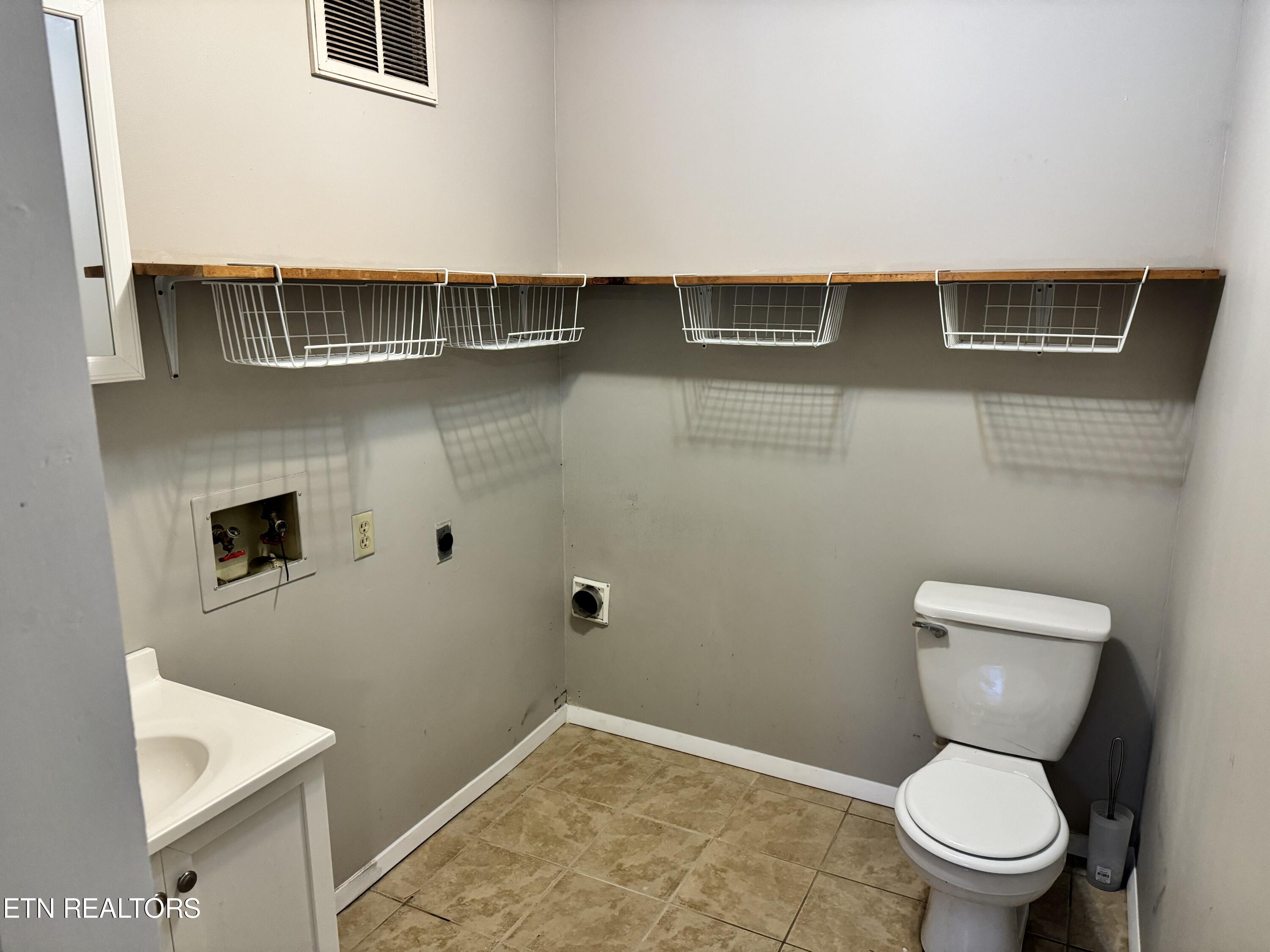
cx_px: 635
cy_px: 476
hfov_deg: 71.6
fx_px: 881
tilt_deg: -12.9
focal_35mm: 24
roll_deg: +0.1
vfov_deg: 56.8
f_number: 1.78
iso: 400
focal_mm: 6.86
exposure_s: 1/60
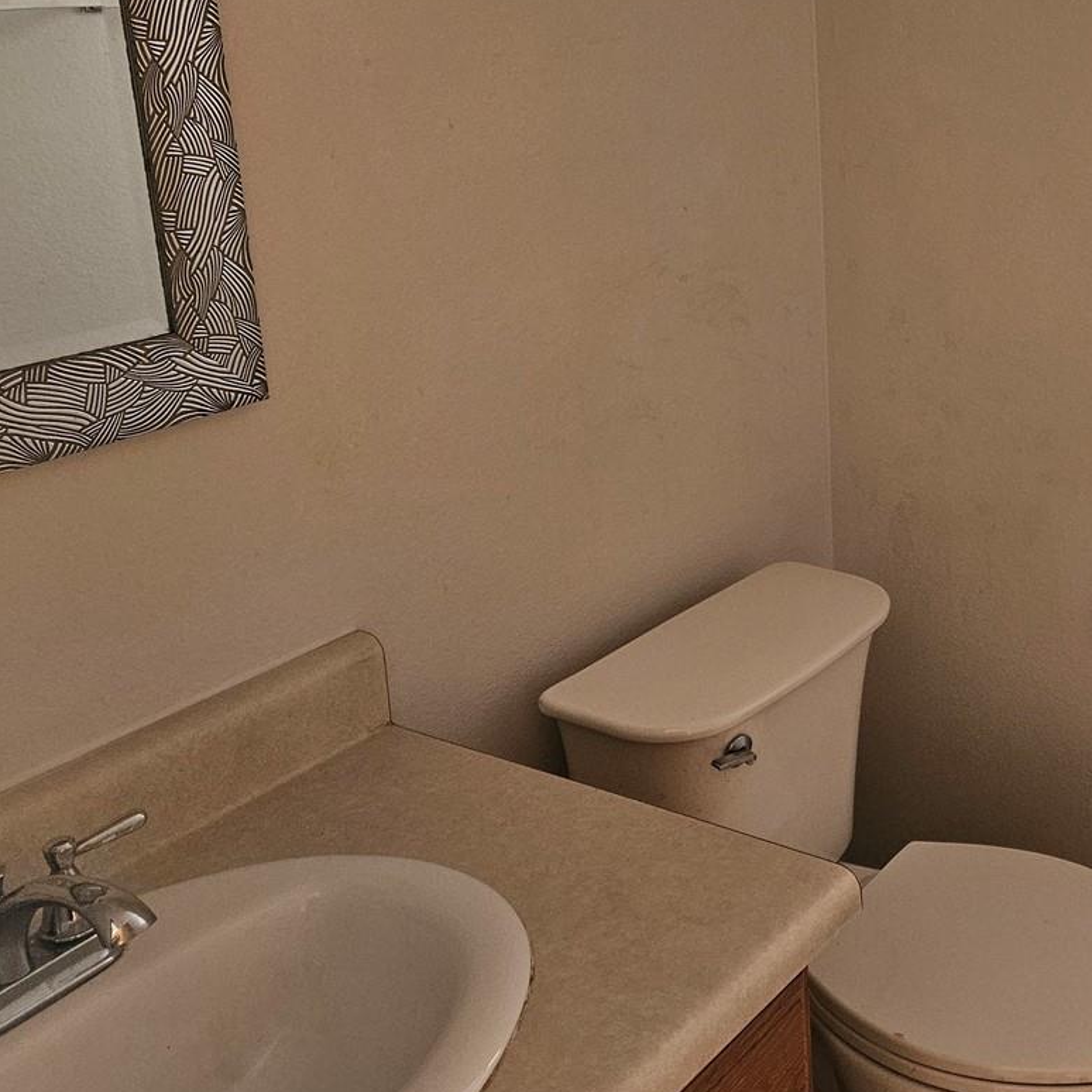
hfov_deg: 36.8
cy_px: 354
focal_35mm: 42
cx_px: 1036
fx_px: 1499
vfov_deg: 39.5
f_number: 1.8
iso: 250
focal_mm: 5.4
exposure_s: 1/120
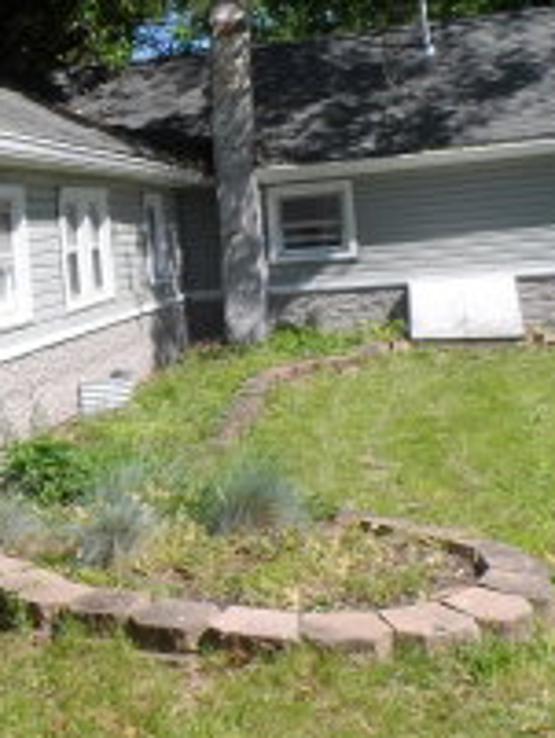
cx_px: -96
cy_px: 349
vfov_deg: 31.7
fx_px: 1303
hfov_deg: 22.3
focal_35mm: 61
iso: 80
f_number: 4.5
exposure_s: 1/350
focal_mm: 4
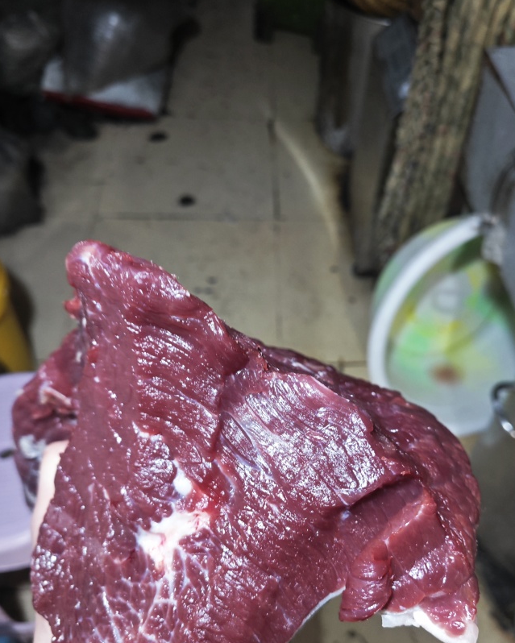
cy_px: 371
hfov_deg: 48.5
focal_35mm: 30
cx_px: 281
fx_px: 571
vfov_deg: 58.5
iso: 640
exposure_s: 1/25
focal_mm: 5.43
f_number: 1.8
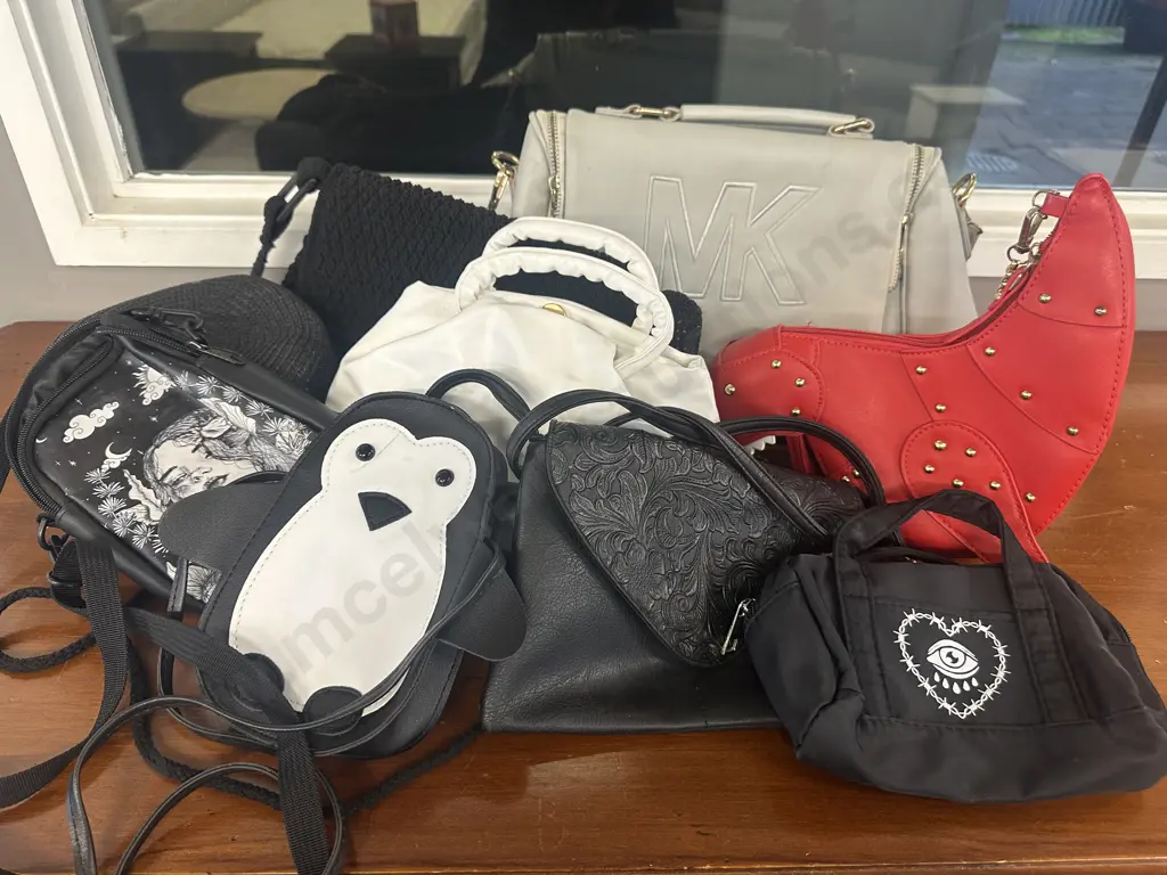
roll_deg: -1.6
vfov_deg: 56.8
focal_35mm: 24
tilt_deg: -35.6
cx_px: 584
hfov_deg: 71.6
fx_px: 809
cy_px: 438
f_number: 1.78
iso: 160
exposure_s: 1/50
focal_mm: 6.86
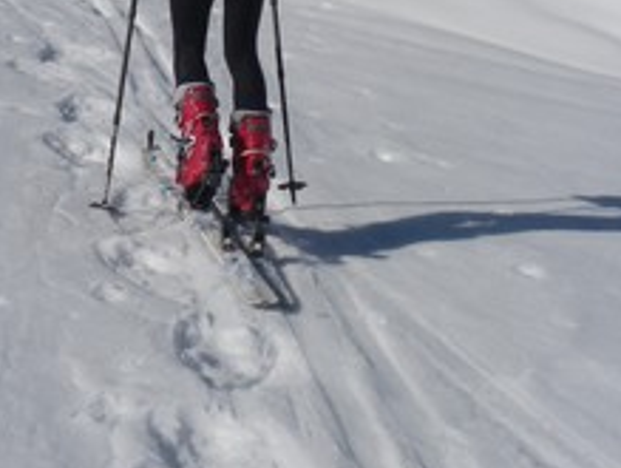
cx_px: 377
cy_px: -153
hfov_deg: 18.7
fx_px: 1887
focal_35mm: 105
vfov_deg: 13.6
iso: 64
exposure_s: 1/640
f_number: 5.4
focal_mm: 6.3
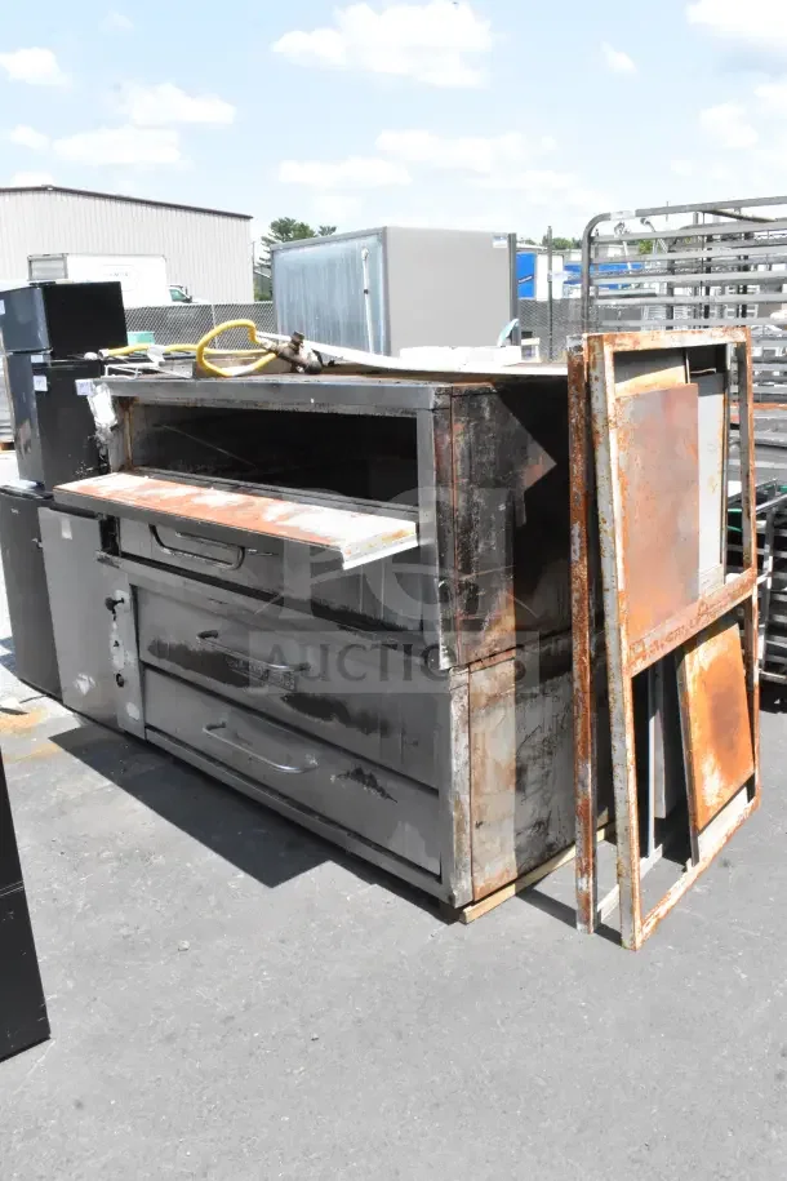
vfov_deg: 61.9
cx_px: 394
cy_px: 590
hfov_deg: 43.6
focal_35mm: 30
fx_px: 984
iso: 6400
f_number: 20
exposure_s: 1/1600
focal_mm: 20
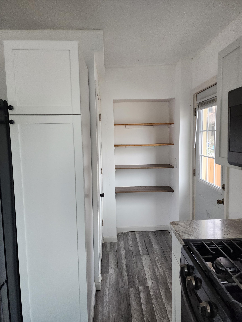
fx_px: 214
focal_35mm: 23
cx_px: 121
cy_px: 161
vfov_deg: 73.9
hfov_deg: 58.9
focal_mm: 6.4
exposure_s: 1/120
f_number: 1.8
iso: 200
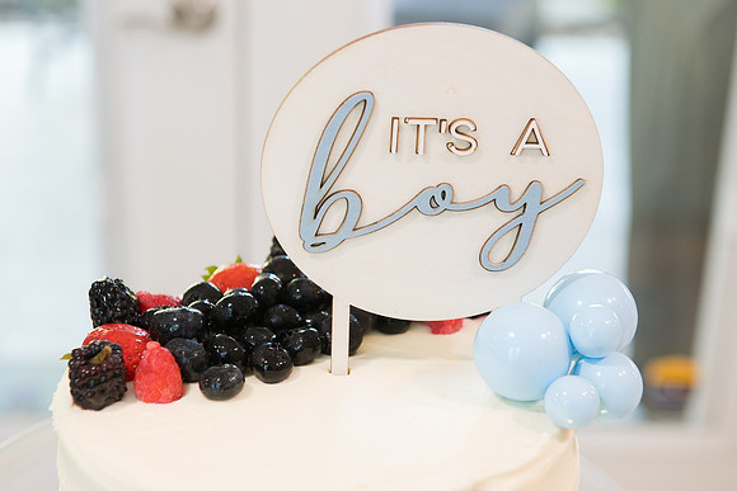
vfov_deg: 18.5
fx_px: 1514
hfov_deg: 27.4
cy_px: 246
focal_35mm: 74
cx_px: 374
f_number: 6.3
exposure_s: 1/100
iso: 2000
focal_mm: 70
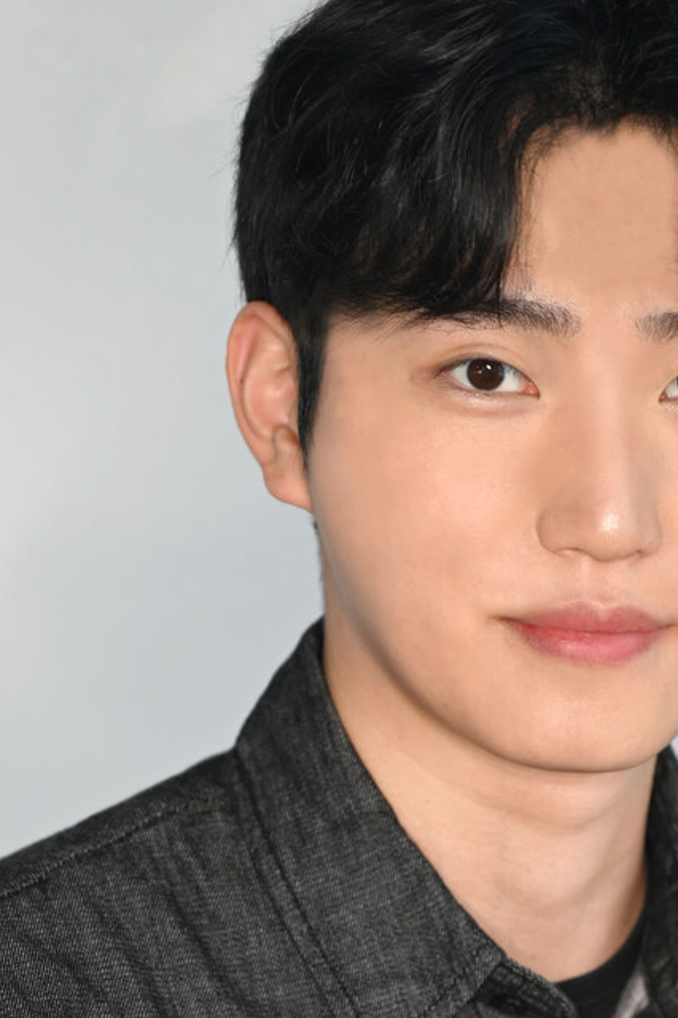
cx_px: 541
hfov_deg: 9.2
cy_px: 879
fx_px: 4185
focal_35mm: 148
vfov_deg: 13.8
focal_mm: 70
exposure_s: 1/30
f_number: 4
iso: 200
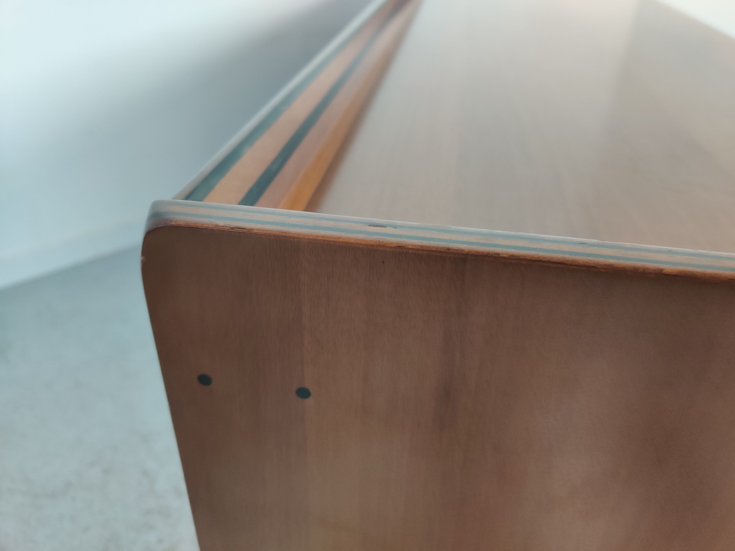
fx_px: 573
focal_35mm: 27
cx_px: 368
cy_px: 276
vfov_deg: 51.4
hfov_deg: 65.3
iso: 160
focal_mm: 4.75
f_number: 1.65
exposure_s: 1/50
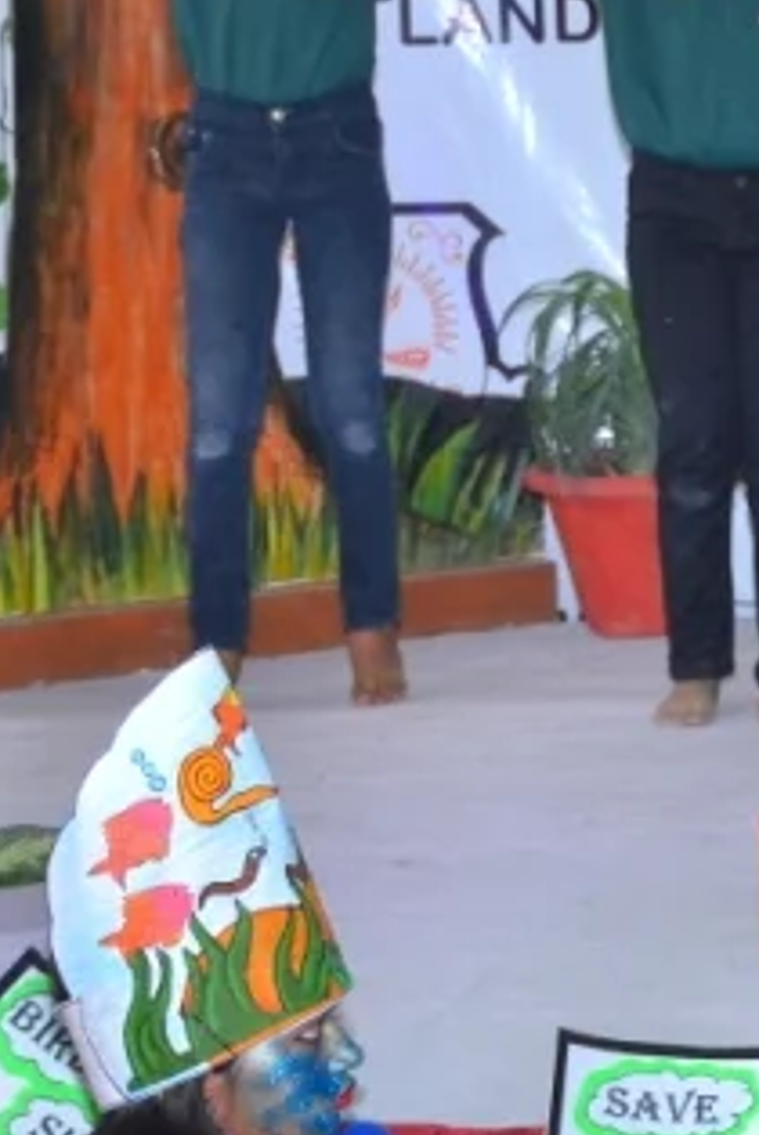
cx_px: 1673
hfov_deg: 6.8
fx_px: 6153
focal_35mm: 195
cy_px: 83
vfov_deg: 10.5
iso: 400
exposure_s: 1/125
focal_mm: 40
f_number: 5.6
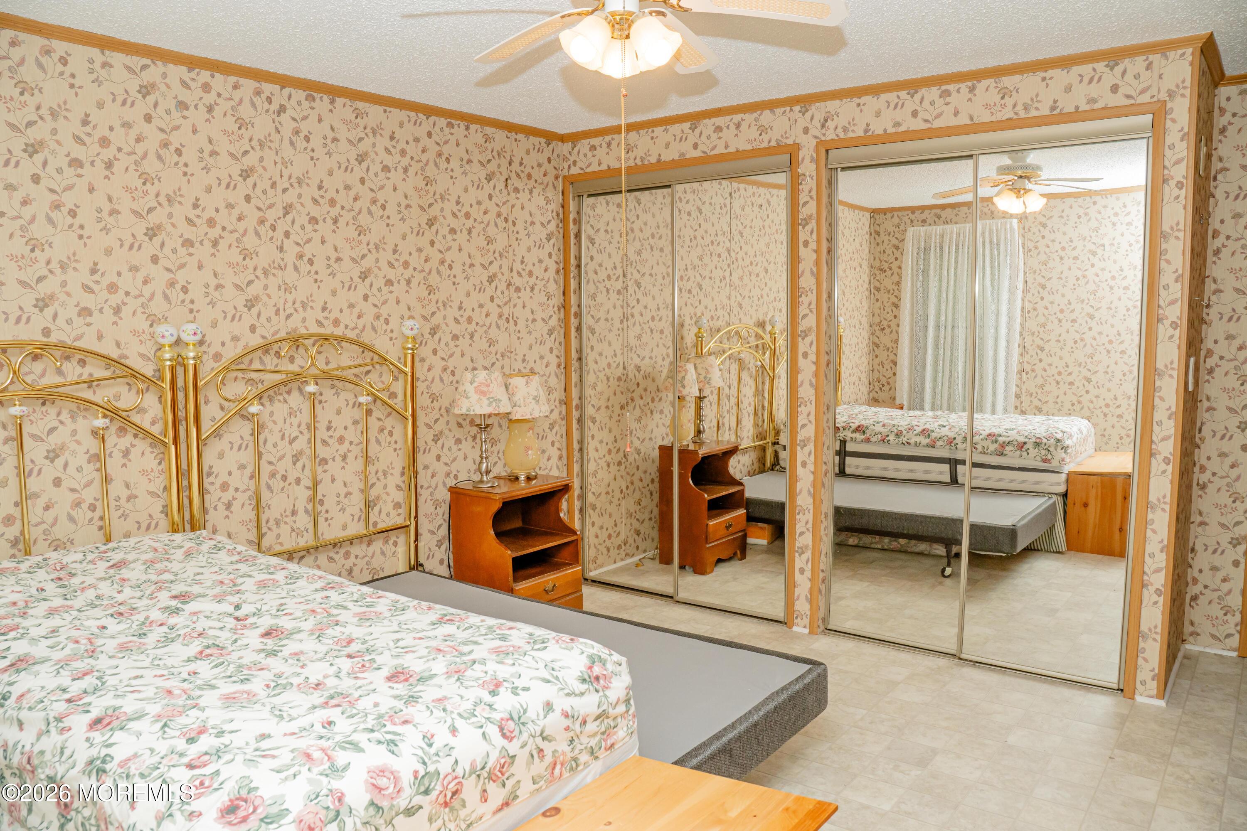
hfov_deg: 70.4
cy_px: 416
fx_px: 883
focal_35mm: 26
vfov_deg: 50.4
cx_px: 624
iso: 500
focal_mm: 17
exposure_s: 1/160
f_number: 8
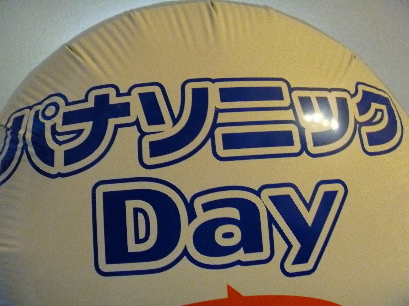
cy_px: 153
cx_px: 204
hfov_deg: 52.6
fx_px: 414
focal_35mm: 35
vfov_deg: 40.7
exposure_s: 1/20
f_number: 3.5
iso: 800
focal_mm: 6.3
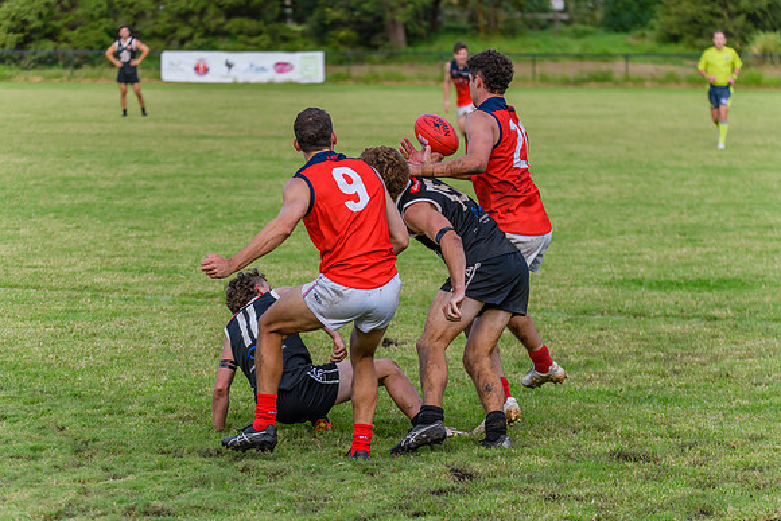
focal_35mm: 164
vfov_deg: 8.4
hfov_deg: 12.6
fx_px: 3548
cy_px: 243
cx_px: 384
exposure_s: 1/2000
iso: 800
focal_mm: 150
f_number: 5
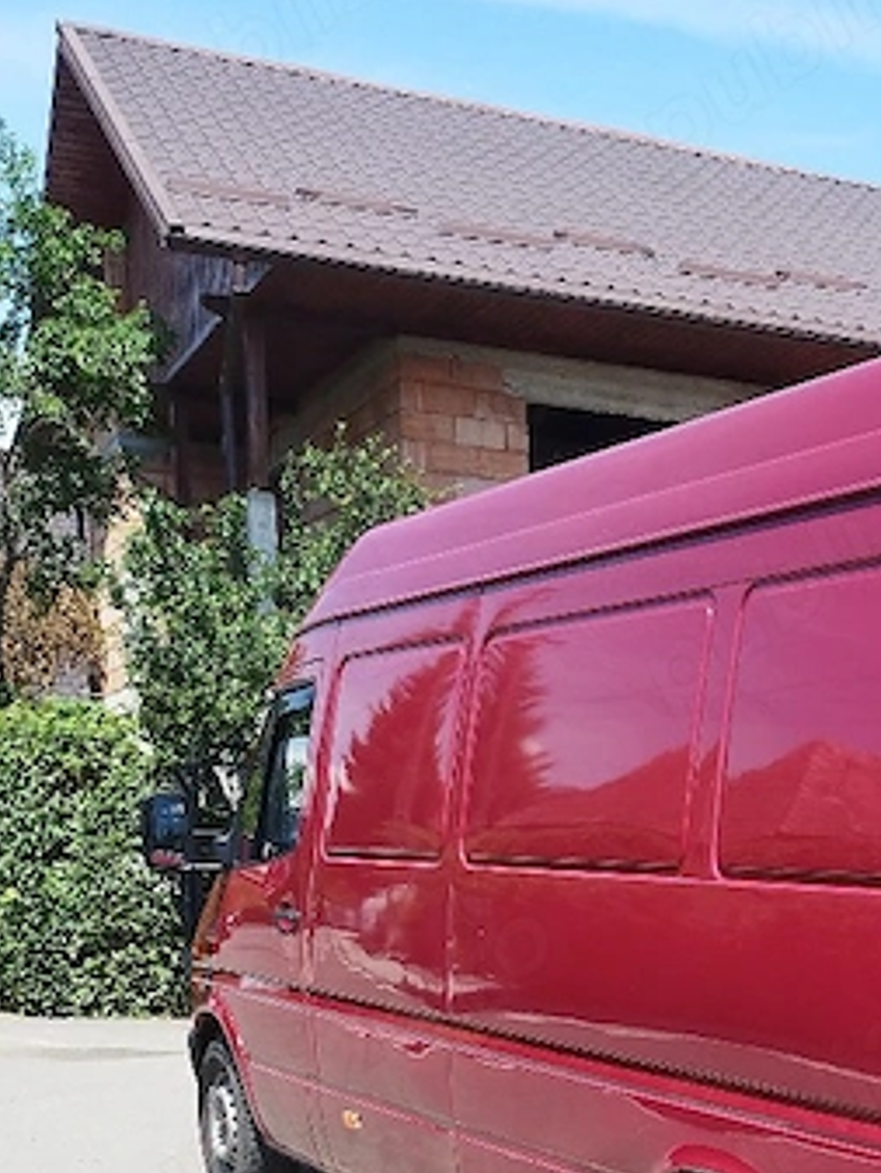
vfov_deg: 31.3
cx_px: 1006
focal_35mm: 57
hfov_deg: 23.8
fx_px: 1933
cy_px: 1163
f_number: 1.89
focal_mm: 5.89
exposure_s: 1/417
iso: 50
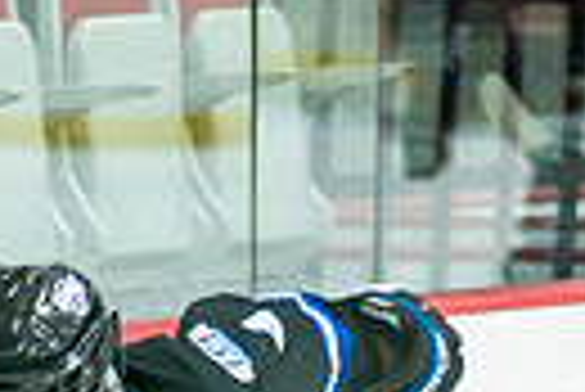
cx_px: -325
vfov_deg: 1.7
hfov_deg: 2.5
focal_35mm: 807
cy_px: 1018
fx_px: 13128
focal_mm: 102
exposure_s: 1/640
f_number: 2.8
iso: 500
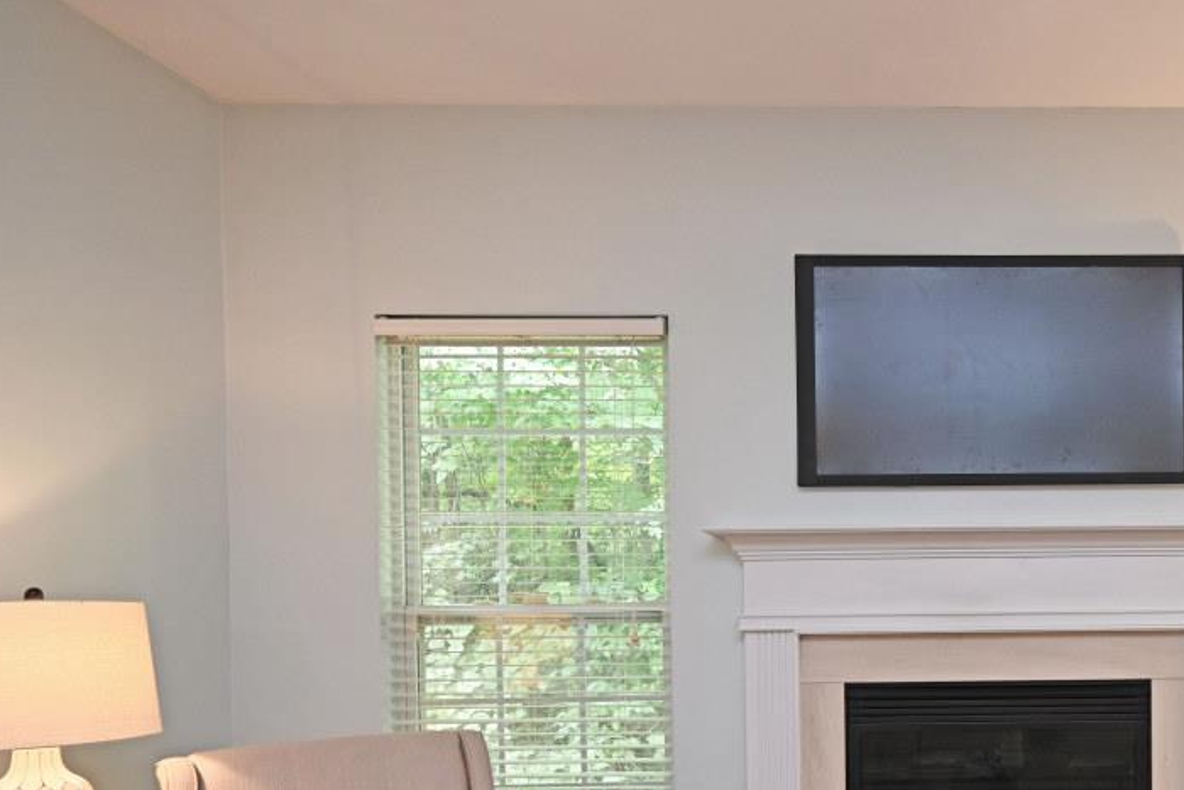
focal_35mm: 30
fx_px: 987
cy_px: 599
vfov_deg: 42.2
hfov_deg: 56.0
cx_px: 1000
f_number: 4
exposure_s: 1/60
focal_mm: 14
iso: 500
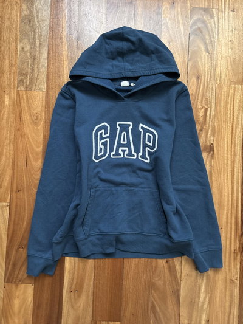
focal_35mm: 26
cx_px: 122
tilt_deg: -87.7
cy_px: 162
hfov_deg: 53.1
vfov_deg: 67.3
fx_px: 243
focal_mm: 5.96
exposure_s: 1/60
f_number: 1.6
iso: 200
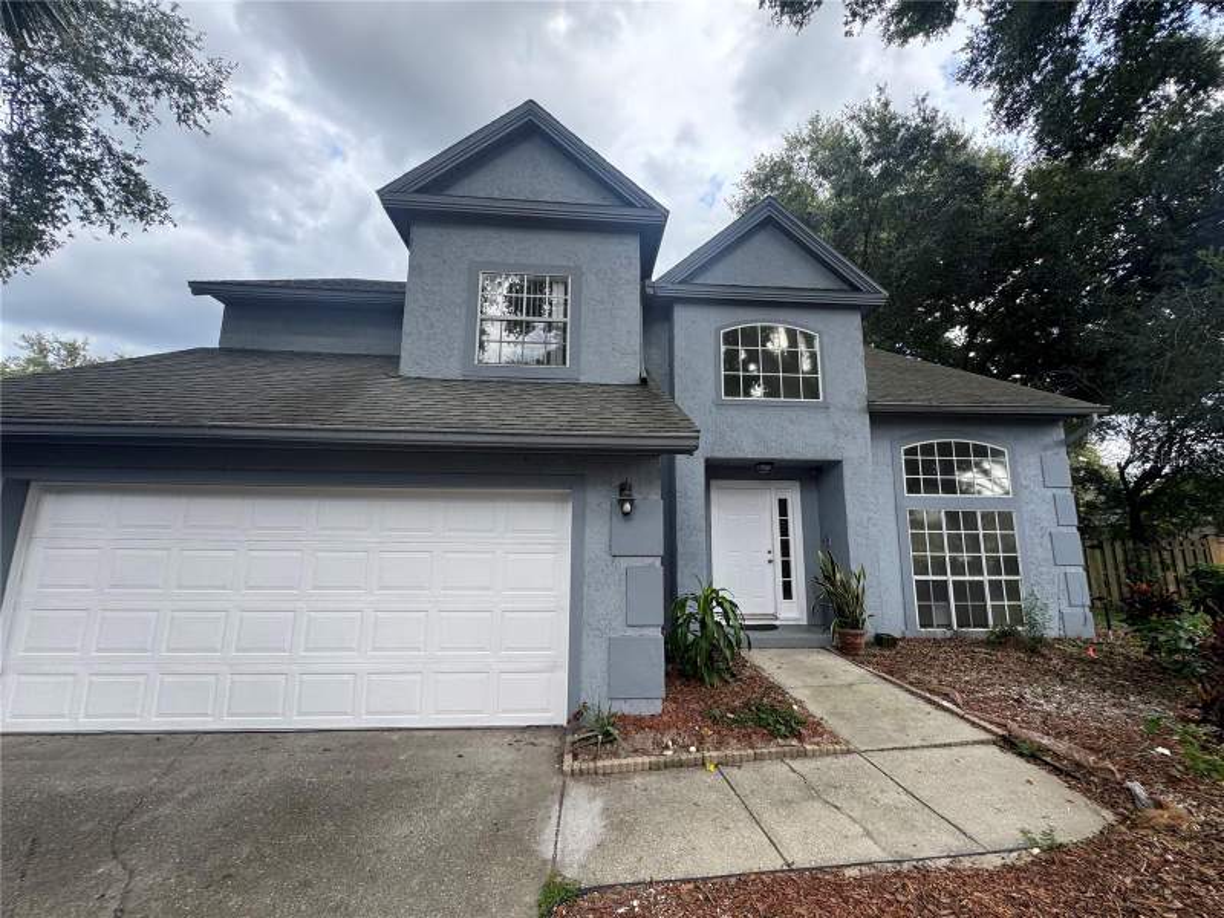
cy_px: 459
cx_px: 612
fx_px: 495
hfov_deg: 102.1
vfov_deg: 85.7
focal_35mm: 14
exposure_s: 1/155
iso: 40
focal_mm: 2.22
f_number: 2.2
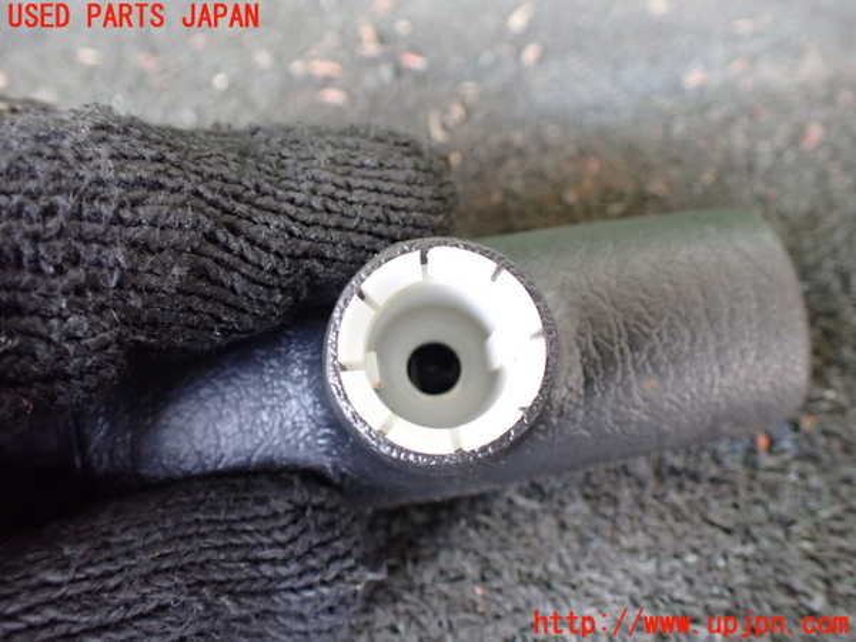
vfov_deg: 46.8
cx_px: 428
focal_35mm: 30
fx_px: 742
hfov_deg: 60.0
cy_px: 321
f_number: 2.3
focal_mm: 5.4
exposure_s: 1/80
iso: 800
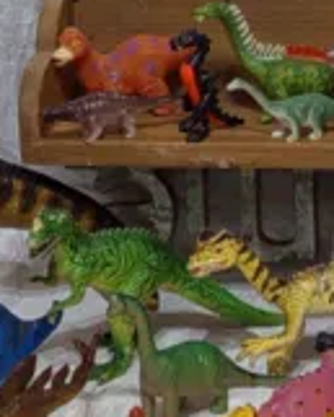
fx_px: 2062
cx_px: 417
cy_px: 117
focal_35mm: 167
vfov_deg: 11.5
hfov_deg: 9.1
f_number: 1.7
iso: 827
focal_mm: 5.24
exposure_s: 1/33.3
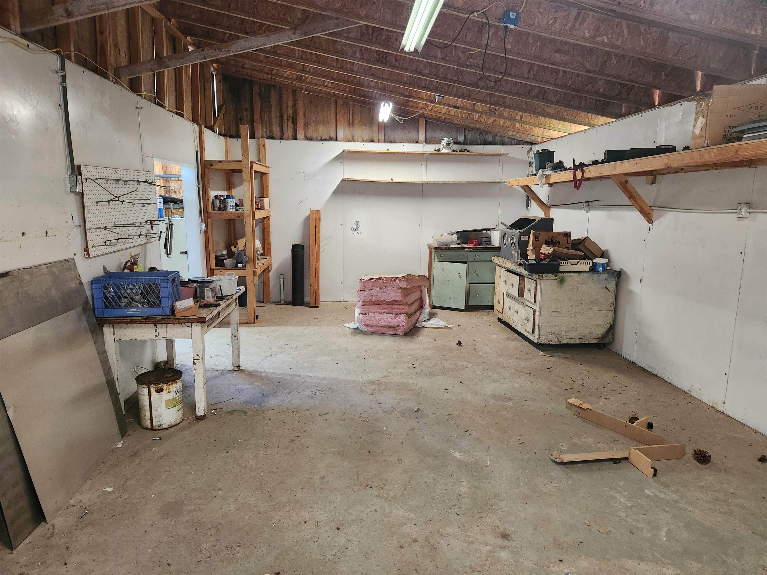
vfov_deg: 58.9
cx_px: 384
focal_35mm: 23
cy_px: 288
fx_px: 510
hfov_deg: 73.9
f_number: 1.8
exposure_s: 1/60
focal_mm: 5.4
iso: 640
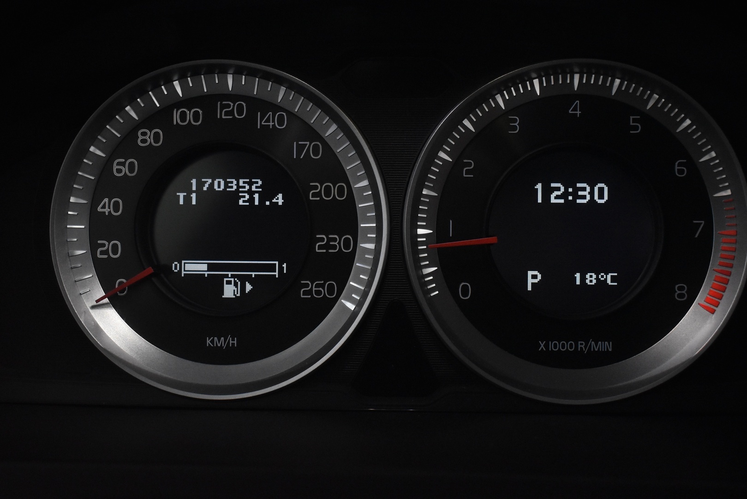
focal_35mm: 45
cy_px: 250
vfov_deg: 29.9
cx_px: 374
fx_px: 934
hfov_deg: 43.6
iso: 3200
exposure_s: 1/125
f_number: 5.6
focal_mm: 30
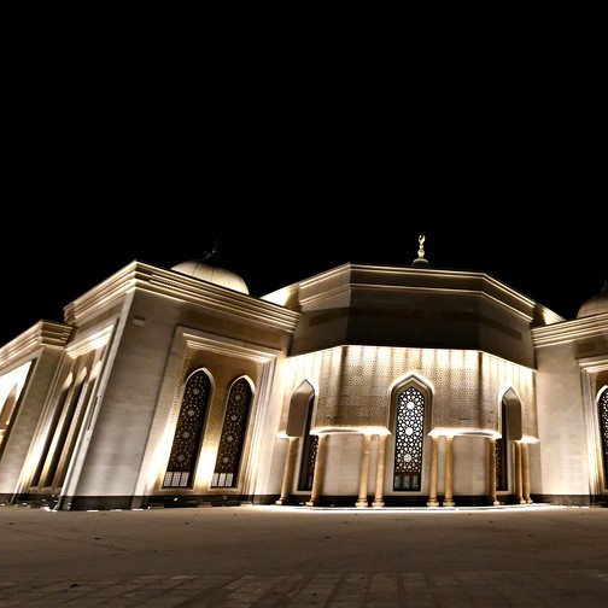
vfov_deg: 67.3
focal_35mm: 23
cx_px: 482
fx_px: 457
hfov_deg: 61.9
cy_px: 305
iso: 6400
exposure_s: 1/60
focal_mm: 14
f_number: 7.1
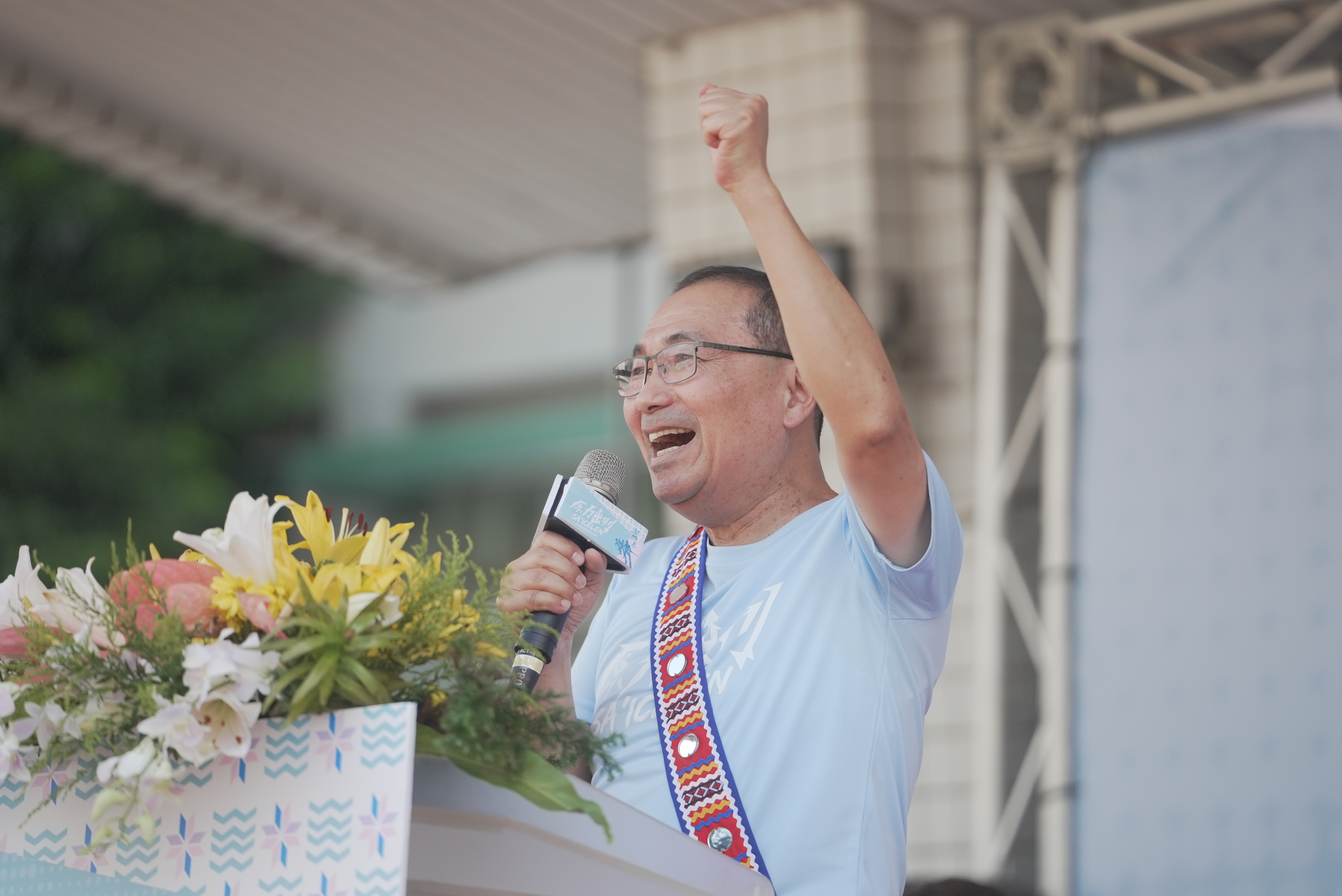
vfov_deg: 7.6
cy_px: 452
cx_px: 674
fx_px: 6788
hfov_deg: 11.3
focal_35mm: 182
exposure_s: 1/2000
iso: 800
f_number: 2.8
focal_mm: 180
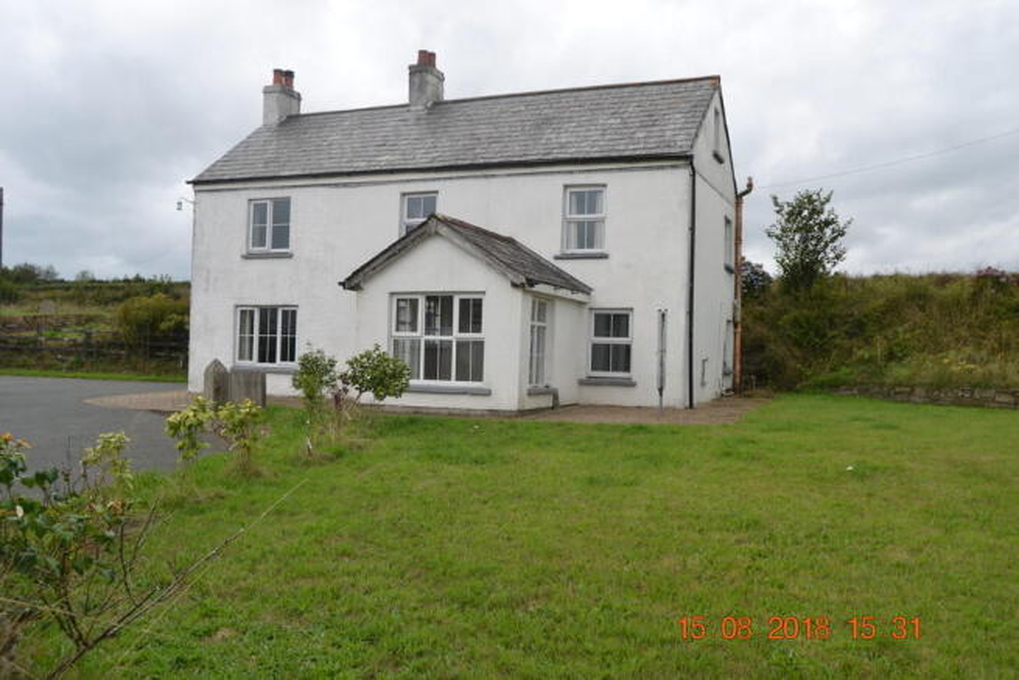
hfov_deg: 61.9
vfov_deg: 43.6
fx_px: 849
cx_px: 510
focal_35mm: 30
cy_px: 340
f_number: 5.6
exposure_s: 1/250
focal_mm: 20
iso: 110
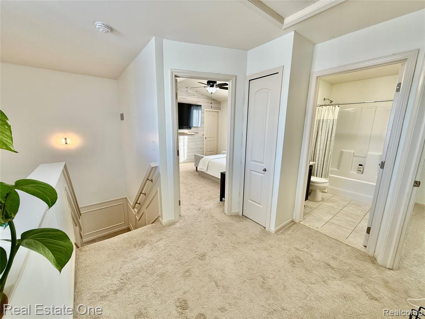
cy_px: 160
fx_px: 172
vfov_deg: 85.7
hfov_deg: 102.1
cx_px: 212
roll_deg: -0.5
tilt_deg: -10.9
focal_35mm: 14
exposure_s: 1/120
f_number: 2.2
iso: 100
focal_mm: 2.22
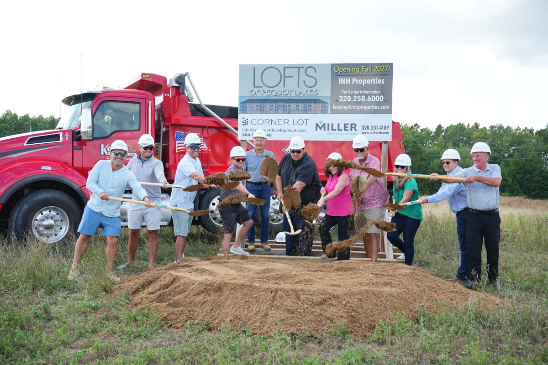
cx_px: 274
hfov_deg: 53.1
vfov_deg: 36.9
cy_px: 182
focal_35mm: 36
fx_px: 548
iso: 100
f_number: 6.3
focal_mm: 36
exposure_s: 1/100
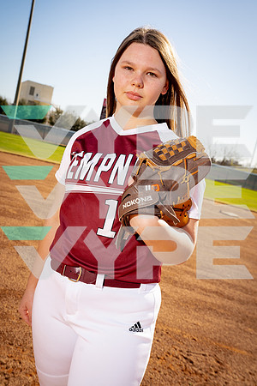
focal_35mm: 39
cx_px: 128
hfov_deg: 34.2
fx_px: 418
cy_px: 193
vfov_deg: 49.6
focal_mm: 39
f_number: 7.1
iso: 100
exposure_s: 1/250
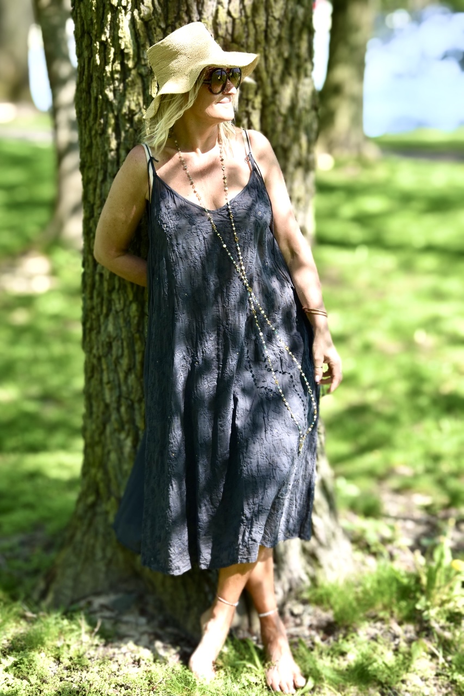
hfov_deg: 18.9
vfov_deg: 28.1
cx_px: 232
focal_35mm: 72
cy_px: 348
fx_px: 1392
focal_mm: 48
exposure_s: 1/500
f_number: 8
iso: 720
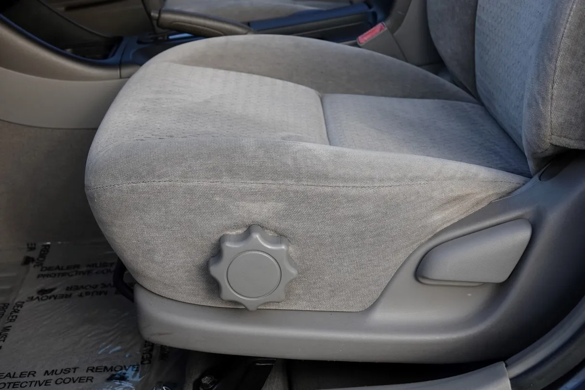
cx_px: 292
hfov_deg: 36.9
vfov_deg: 25.1
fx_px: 877
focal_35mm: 54
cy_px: 195
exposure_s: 1/160
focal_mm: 19.68
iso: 100
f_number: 3.2
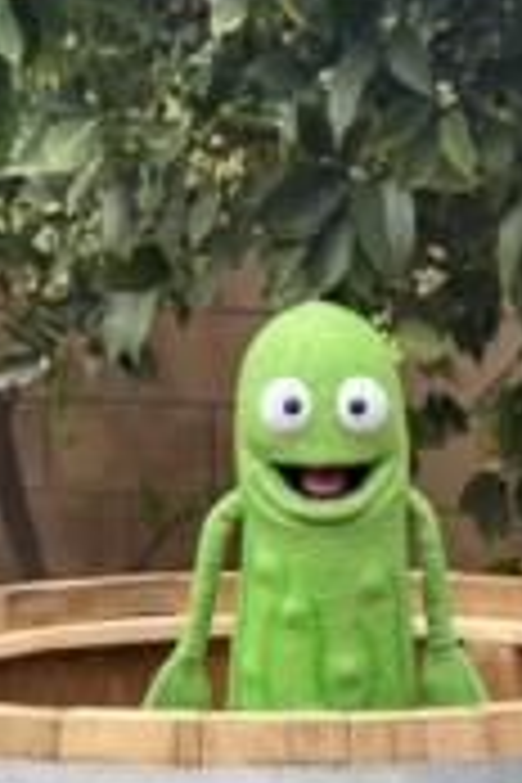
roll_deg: -1.0
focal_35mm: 110
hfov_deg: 12.5
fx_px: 2392
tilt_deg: -6.2
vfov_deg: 18.5
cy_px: 522
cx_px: 284
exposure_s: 1/739
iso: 64
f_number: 1.78
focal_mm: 6.76
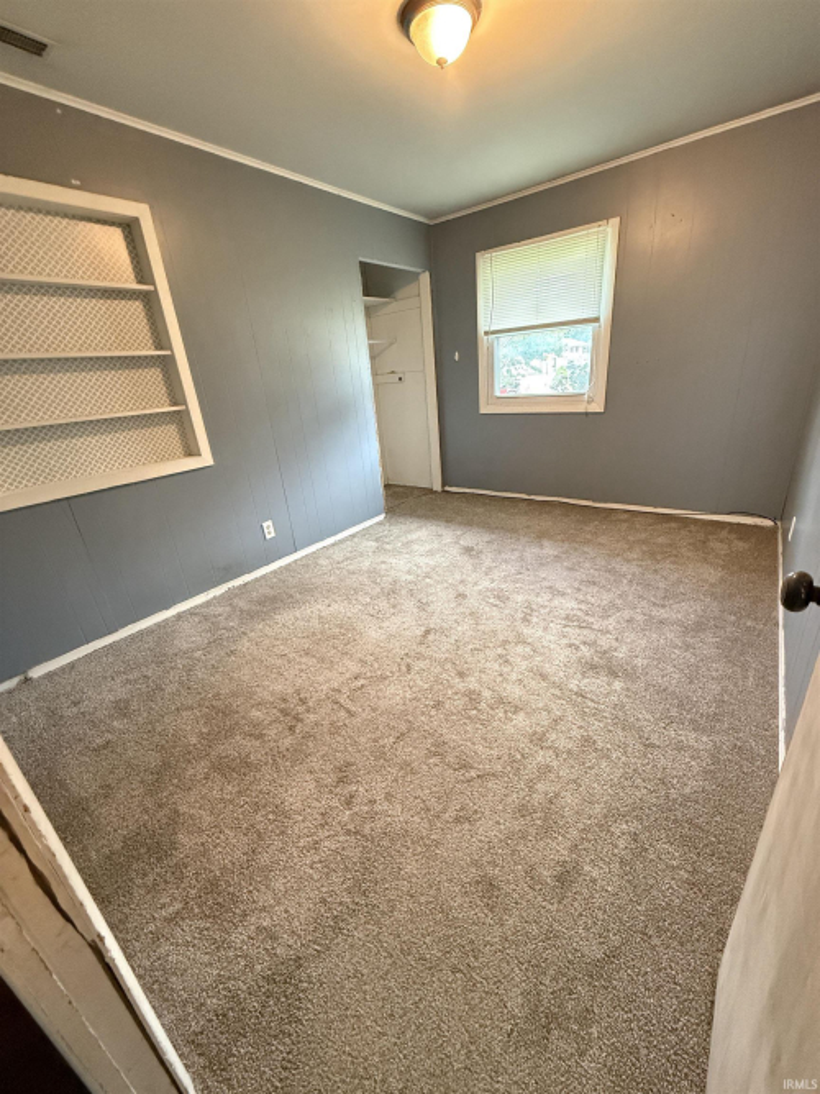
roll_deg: +4.6
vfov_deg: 102.1
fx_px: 442
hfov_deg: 85.7
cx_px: 410
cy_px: 547
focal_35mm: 14
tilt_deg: -21.5
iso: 1000
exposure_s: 1/60
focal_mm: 2.22
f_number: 2.2
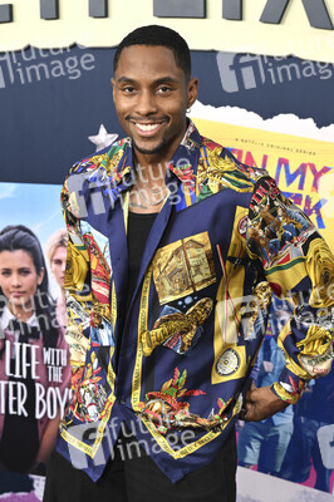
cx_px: 167
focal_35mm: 66
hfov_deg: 20.6
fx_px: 920
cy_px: 251
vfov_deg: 30.5
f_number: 5.6
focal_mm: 66
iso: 1250
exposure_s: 1/250
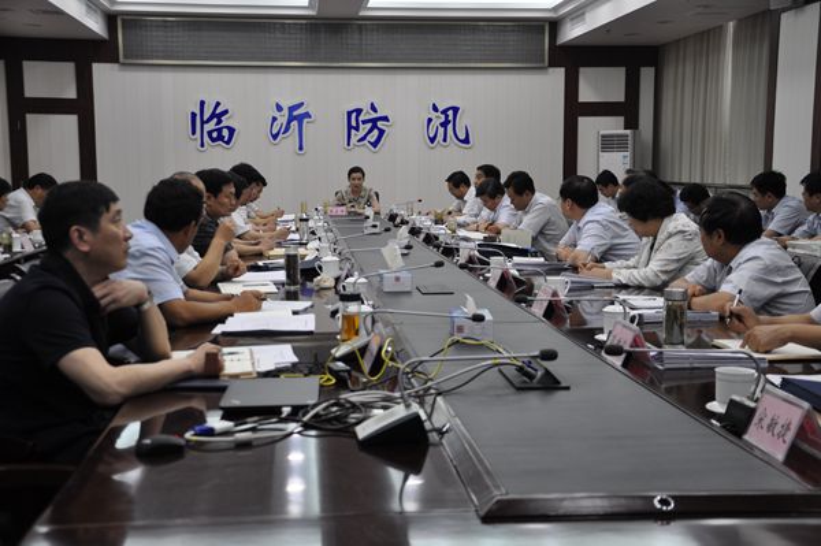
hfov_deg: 38.9
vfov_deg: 26.4
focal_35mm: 51
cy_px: 273
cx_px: 410
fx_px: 1162
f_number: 4.2
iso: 400
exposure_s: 1/60
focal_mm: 34
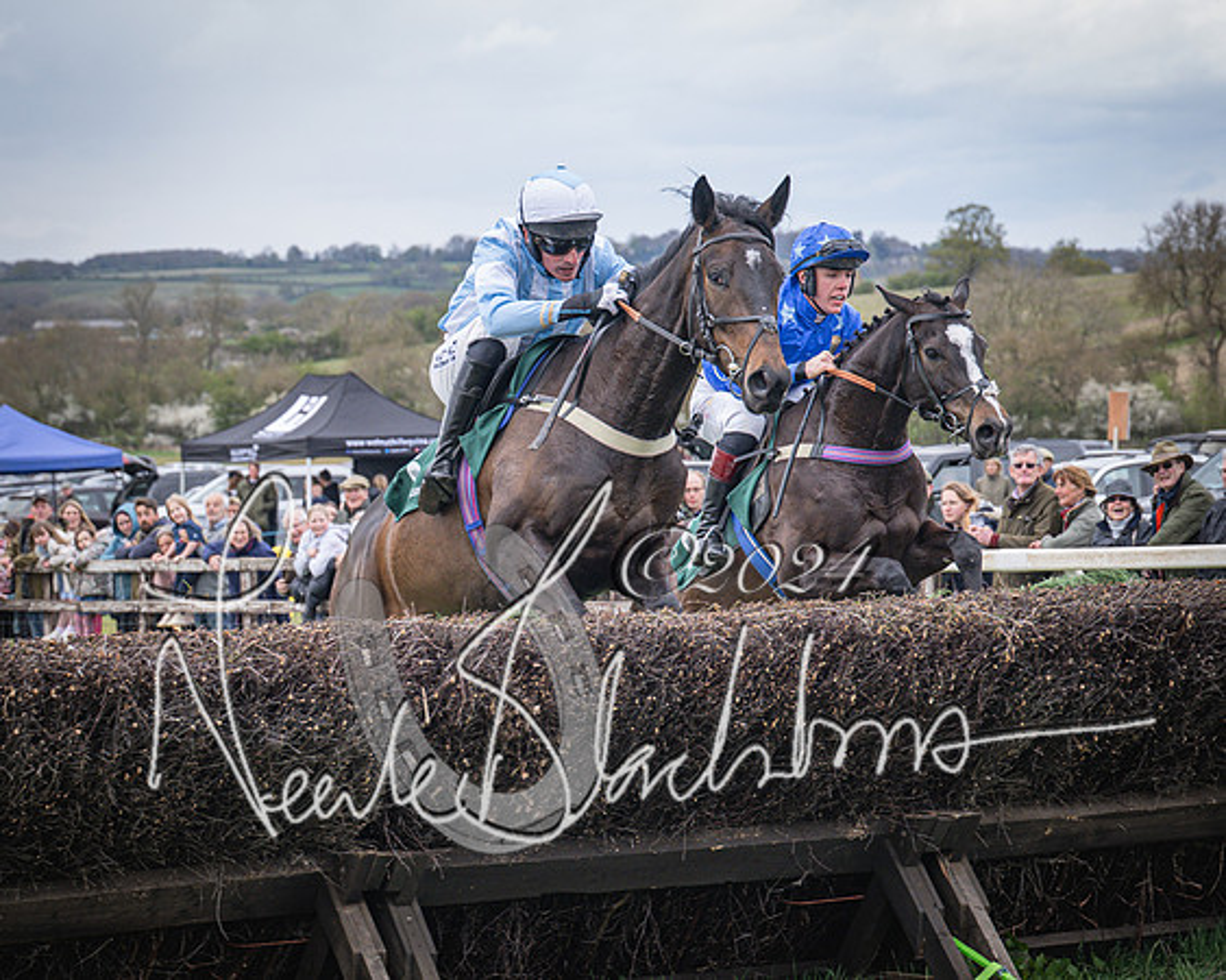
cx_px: 611
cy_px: 516
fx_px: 4546
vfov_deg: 12.3
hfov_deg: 15.4
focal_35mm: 125
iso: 500
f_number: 4
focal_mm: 70
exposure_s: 1/1600
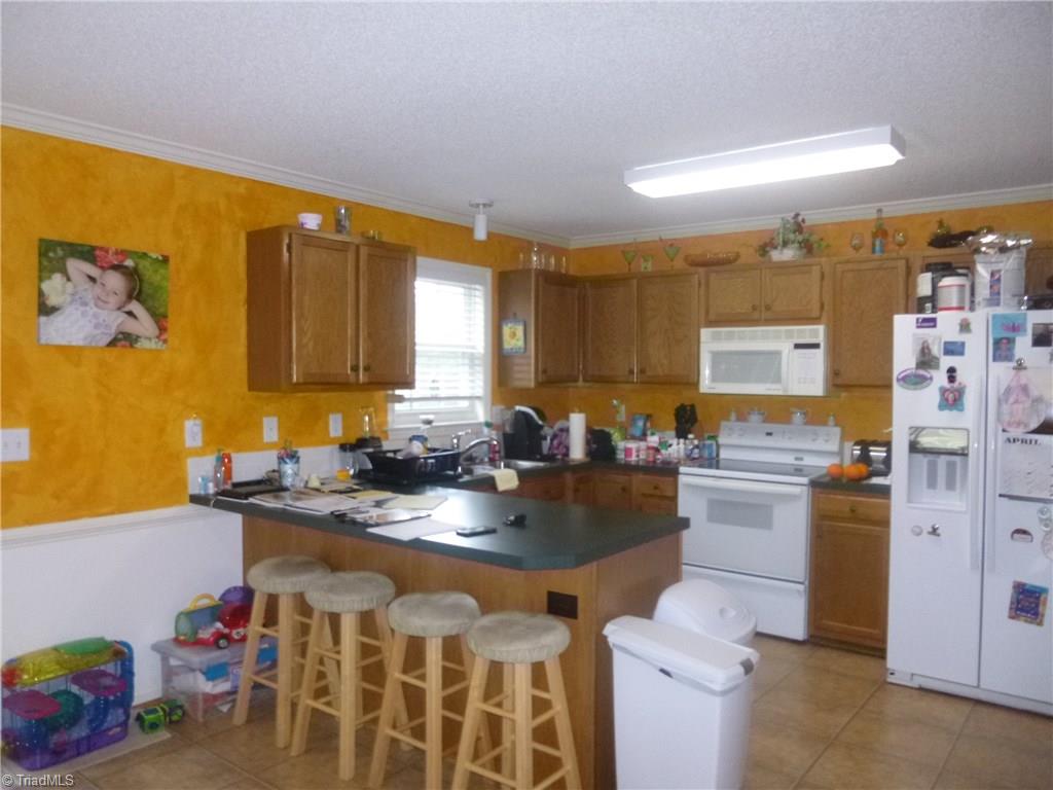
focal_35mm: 25
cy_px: 395
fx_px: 760
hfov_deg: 69.4
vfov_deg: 54.9
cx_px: 526
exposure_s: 1/60
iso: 400
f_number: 3.1
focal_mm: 4.5
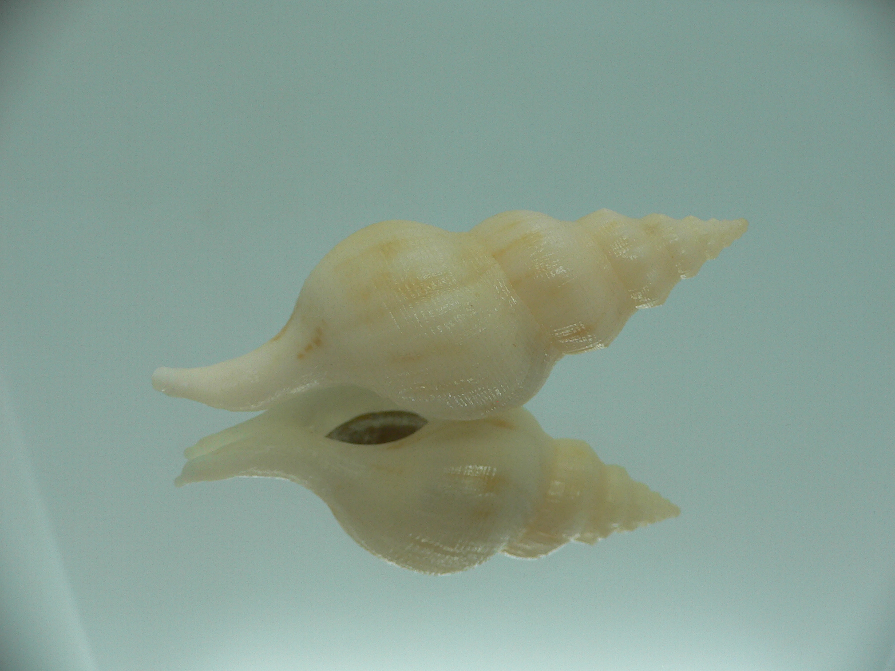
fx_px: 905
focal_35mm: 35
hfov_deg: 52.6
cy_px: 336
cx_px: 448
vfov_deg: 40.7
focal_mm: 4.6
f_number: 2.8
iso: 80
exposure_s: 1/60
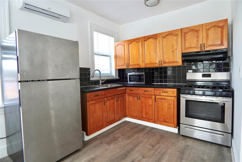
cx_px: 121
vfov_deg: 67.4
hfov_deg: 90.0
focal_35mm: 18
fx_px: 121
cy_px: 81
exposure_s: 1/160
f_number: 4
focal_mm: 12
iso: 400
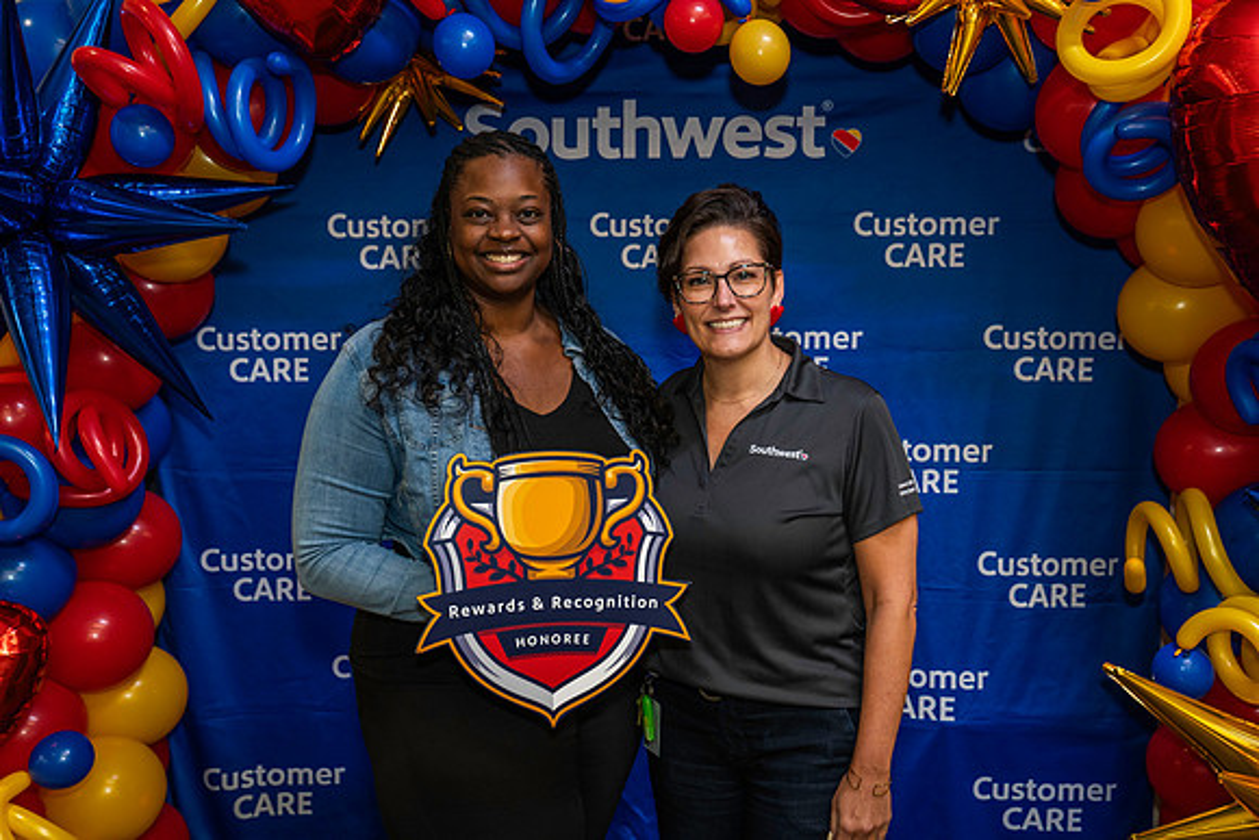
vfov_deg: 33.4
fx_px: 1399
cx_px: 630
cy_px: 420
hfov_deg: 48.4
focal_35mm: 40
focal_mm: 40
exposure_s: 1/160
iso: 1250
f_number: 4
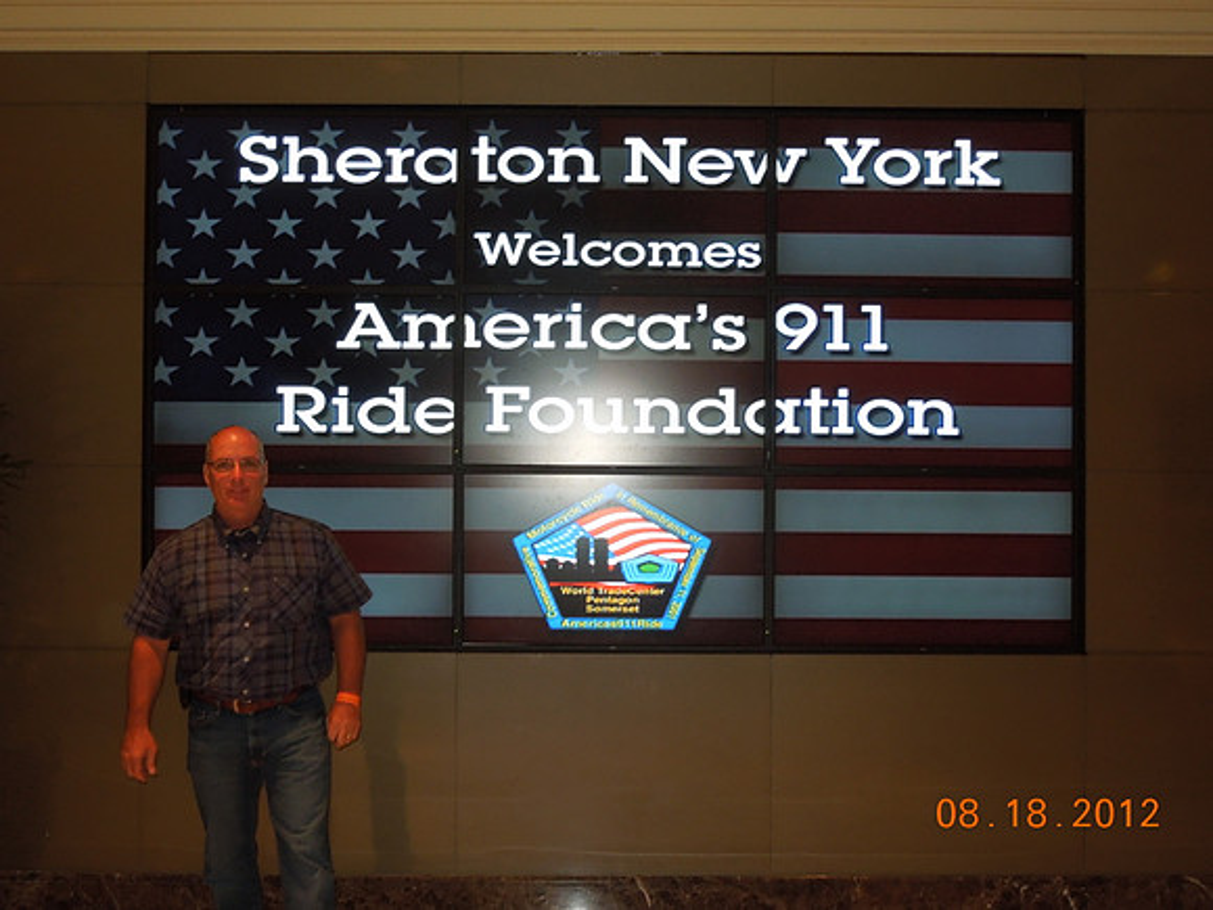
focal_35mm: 43
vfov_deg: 33.6
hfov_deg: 43.9
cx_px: 606
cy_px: 455
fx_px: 1507
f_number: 3.9
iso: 450
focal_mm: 7.8
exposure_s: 1/30
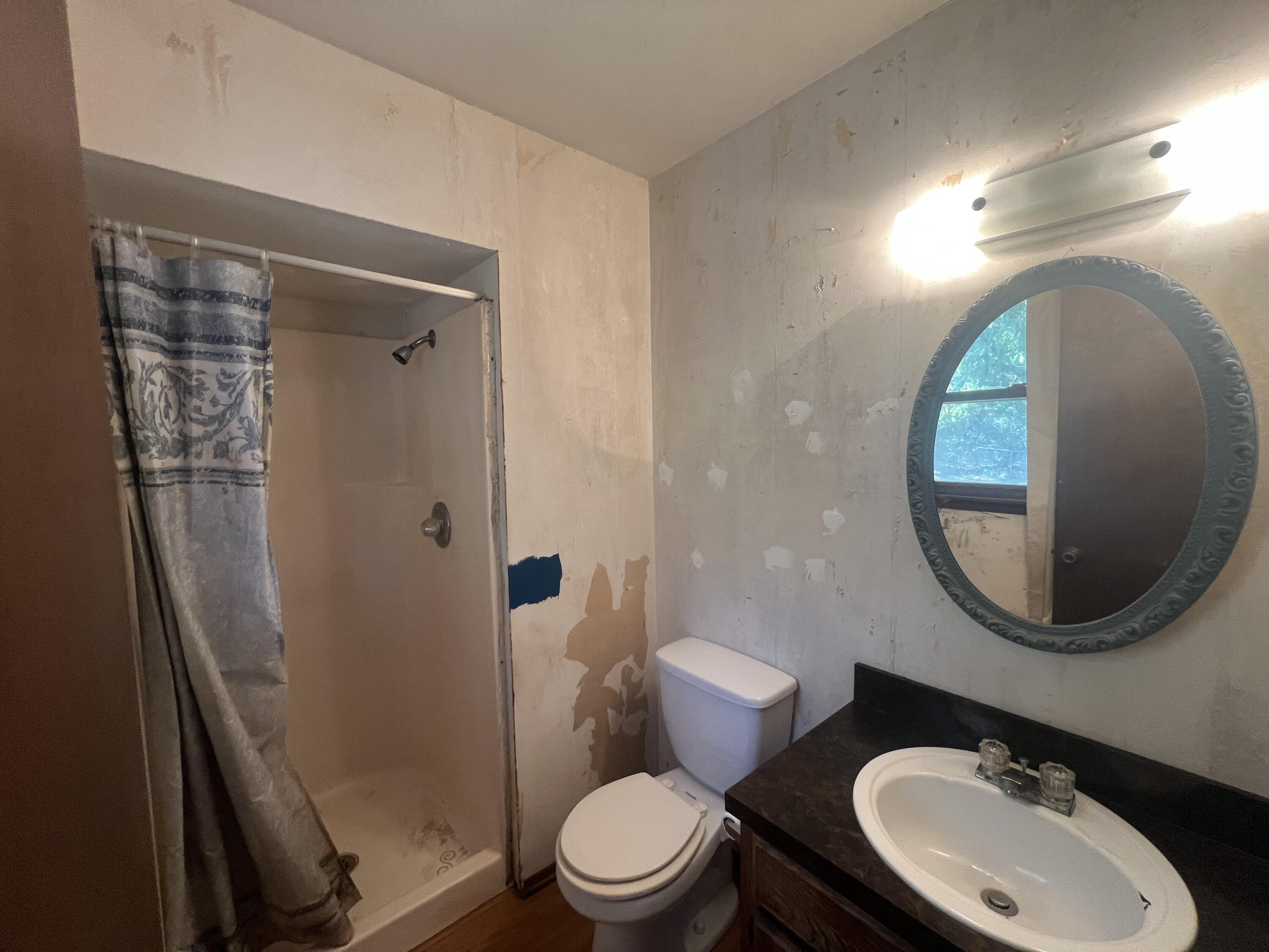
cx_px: 634
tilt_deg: -5.2
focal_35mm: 13
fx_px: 477
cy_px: 476
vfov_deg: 89.9
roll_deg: +1.1
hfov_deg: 106.2
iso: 160
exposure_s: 1/60
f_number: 1.8
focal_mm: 1.57
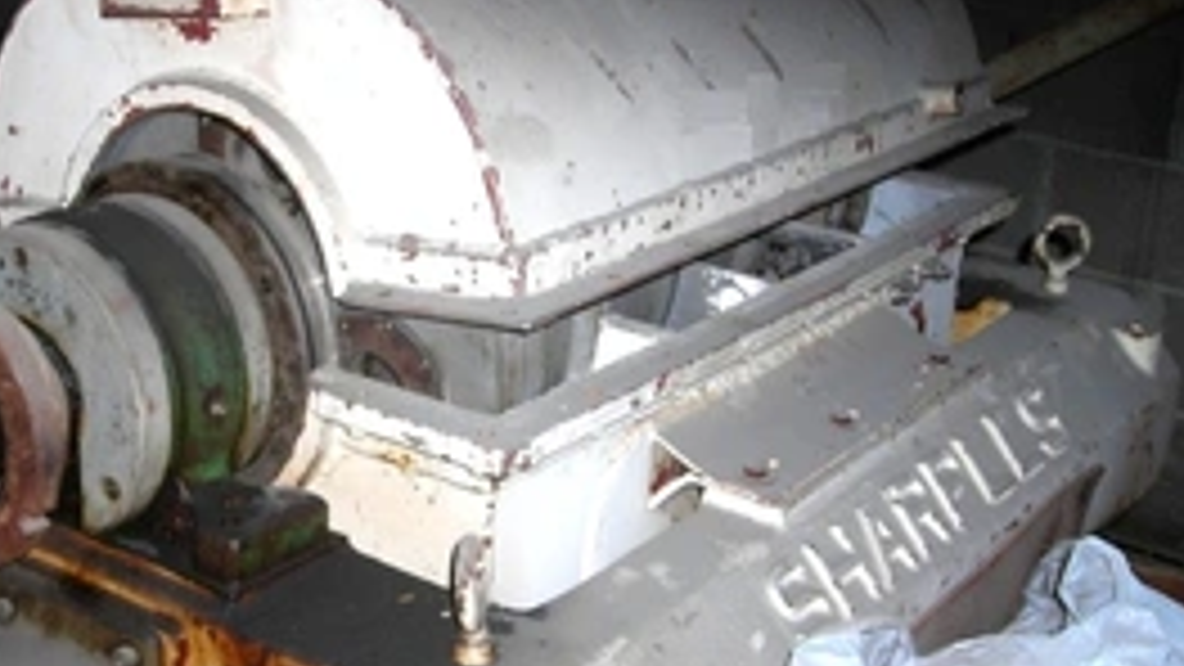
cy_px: 378
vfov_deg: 19.1
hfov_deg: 32.9
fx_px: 1978
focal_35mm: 63
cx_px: 360
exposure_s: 1/60.1
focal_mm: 6.3
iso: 50
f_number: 3.2
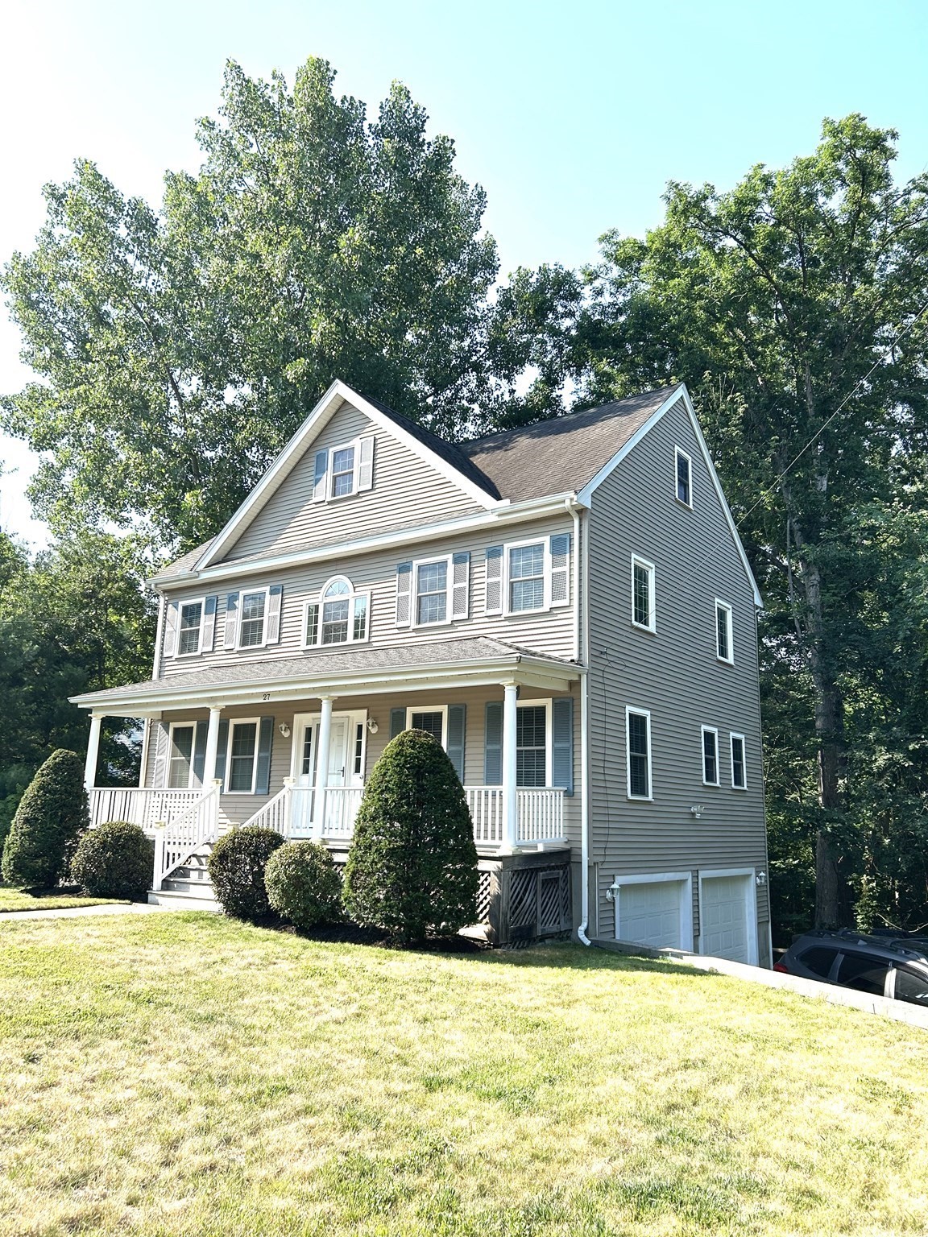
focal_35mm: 26
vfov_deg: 67.3
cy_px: 618
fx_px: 929
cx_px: 464
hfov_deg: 53.1
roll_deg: -1.3
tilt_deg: +12.3
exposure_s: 1/2123
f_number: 1.5
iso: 50
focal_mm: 5.7
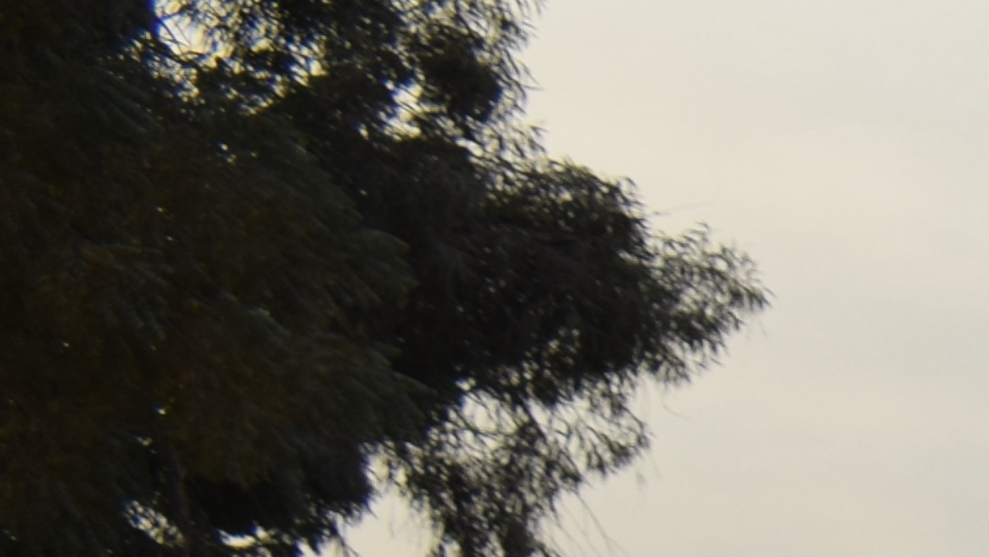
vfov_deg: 6.7
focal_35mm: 167
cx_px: 2820
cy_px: 1577
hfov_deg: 10.1
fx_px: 4380
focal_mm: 18
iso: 200
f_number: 6.3
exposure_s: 1/200
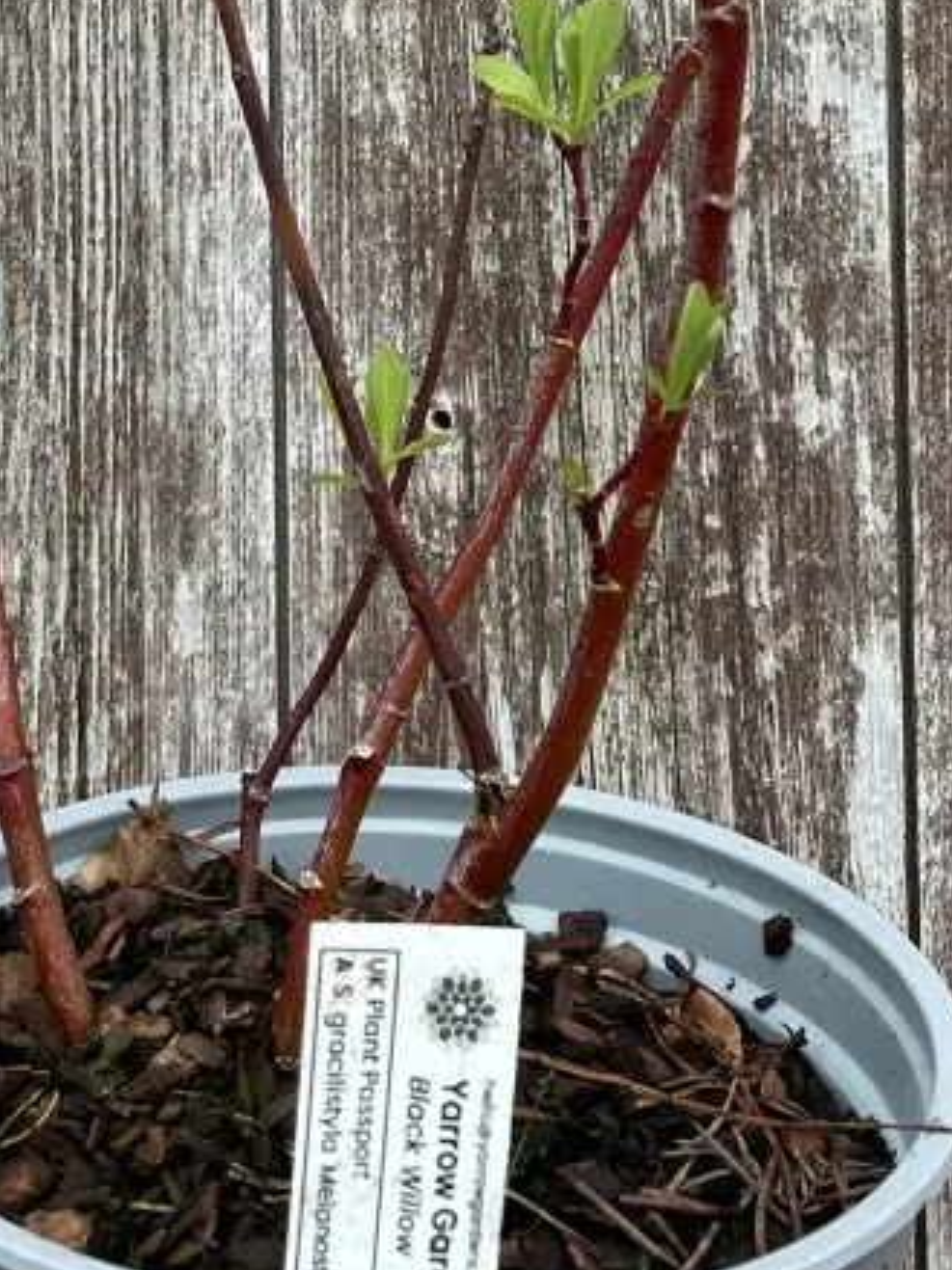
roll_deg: -1.0
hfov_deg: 22.8
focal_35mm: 64
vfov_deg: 28.5
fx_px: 2348
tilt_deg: +0.1
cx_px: 286
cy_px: 17
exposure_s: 1/121
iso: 50
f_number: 1.6
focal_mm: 4.2
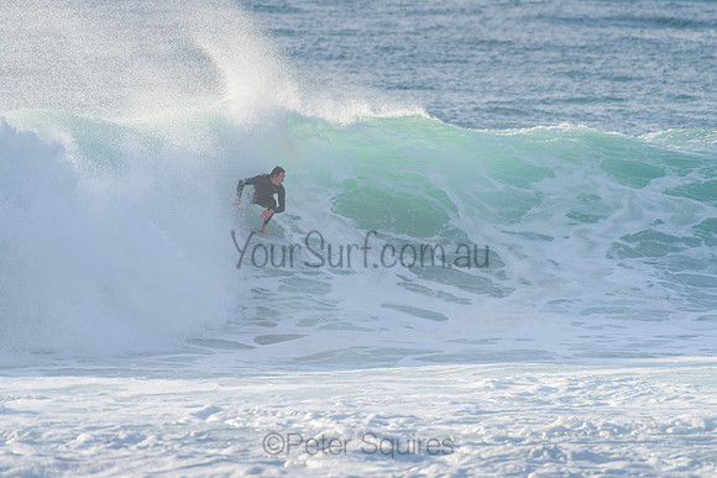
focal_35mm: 612
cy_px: 235
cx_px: 375
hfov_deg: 3.4
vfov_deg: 2.2
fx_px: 12197
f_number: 5.6
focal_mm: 500
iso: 360
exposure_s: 1/2000
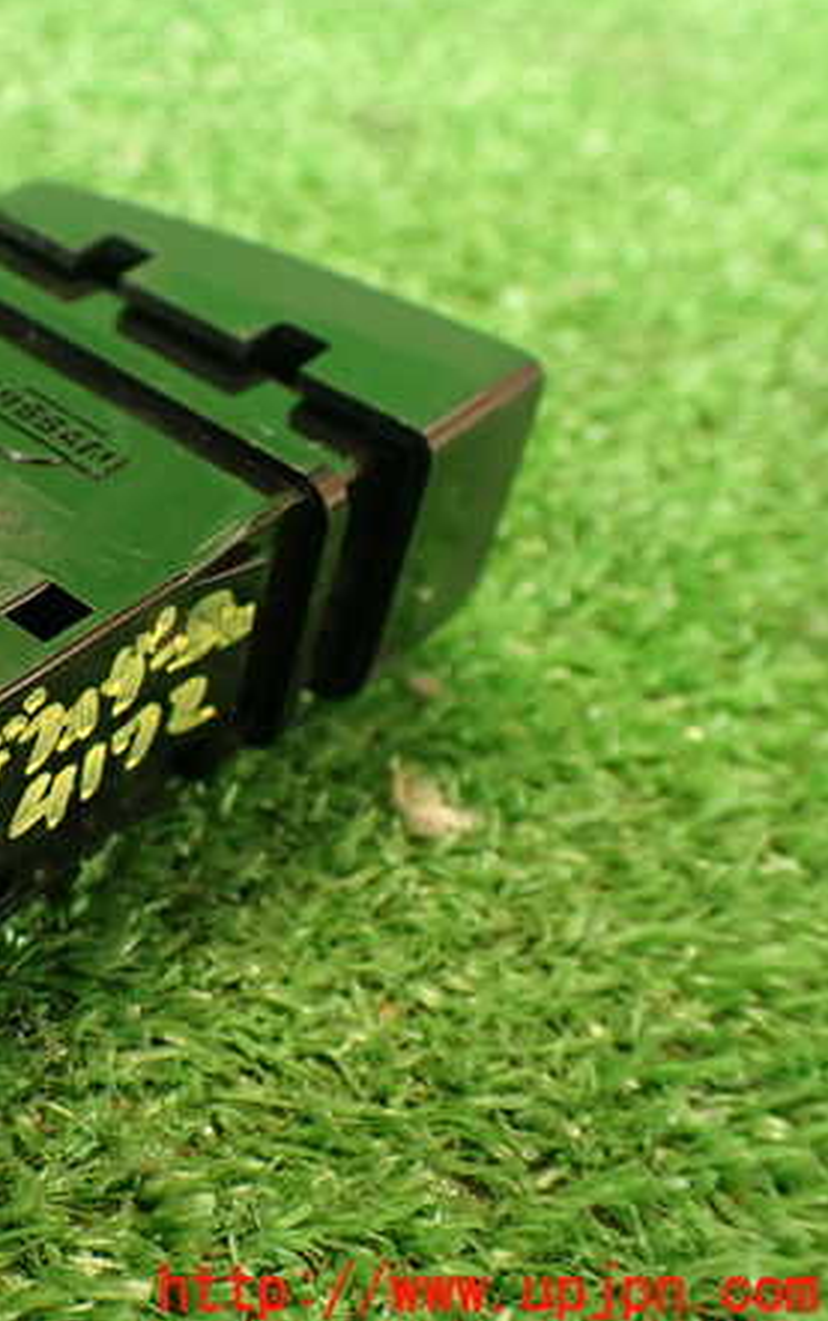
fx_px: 1658
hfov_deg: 26.1
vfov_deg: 43.5
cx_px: -63
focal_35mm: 46
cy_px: 658
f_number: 2.4
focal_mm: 5.79
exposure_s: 1/30
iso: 320
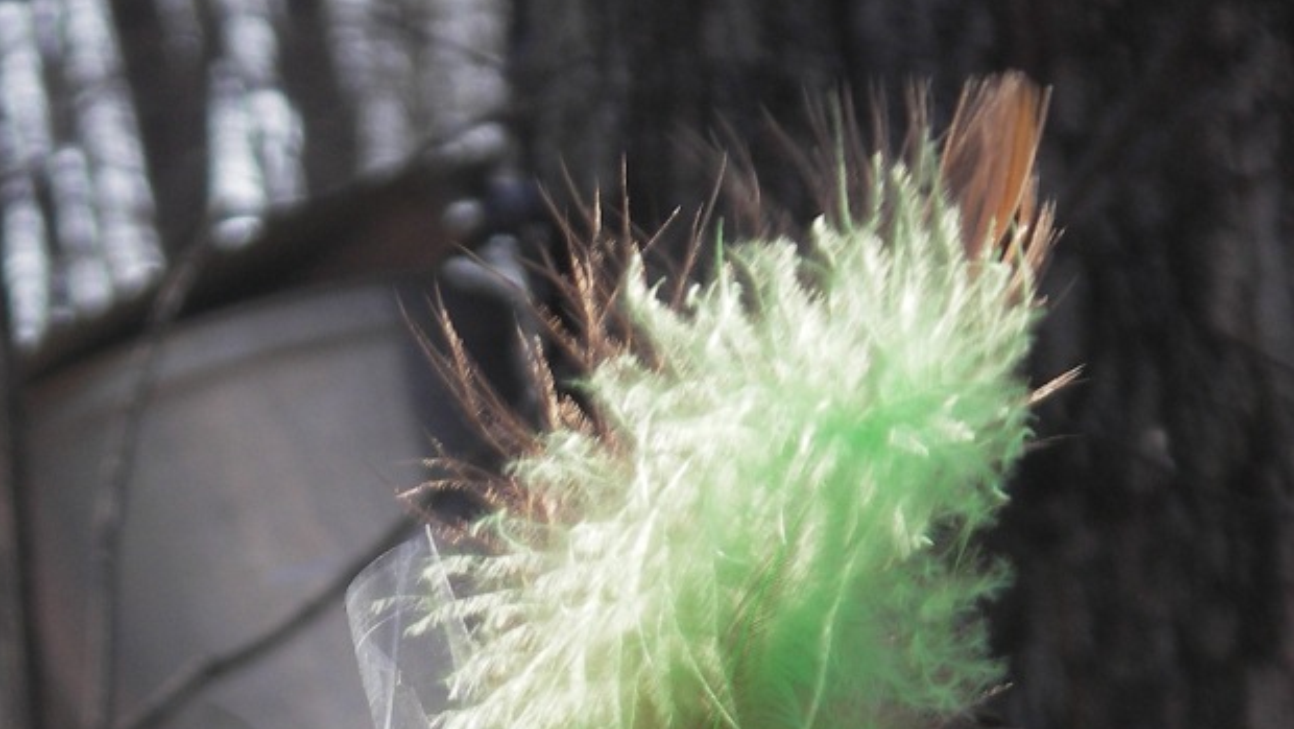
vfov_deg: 5.9
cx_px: 660
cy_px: 1057
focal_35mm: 205
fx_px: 7035
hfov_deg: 10.5
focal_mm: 18.9
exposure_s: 1/160
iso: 50
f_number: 4
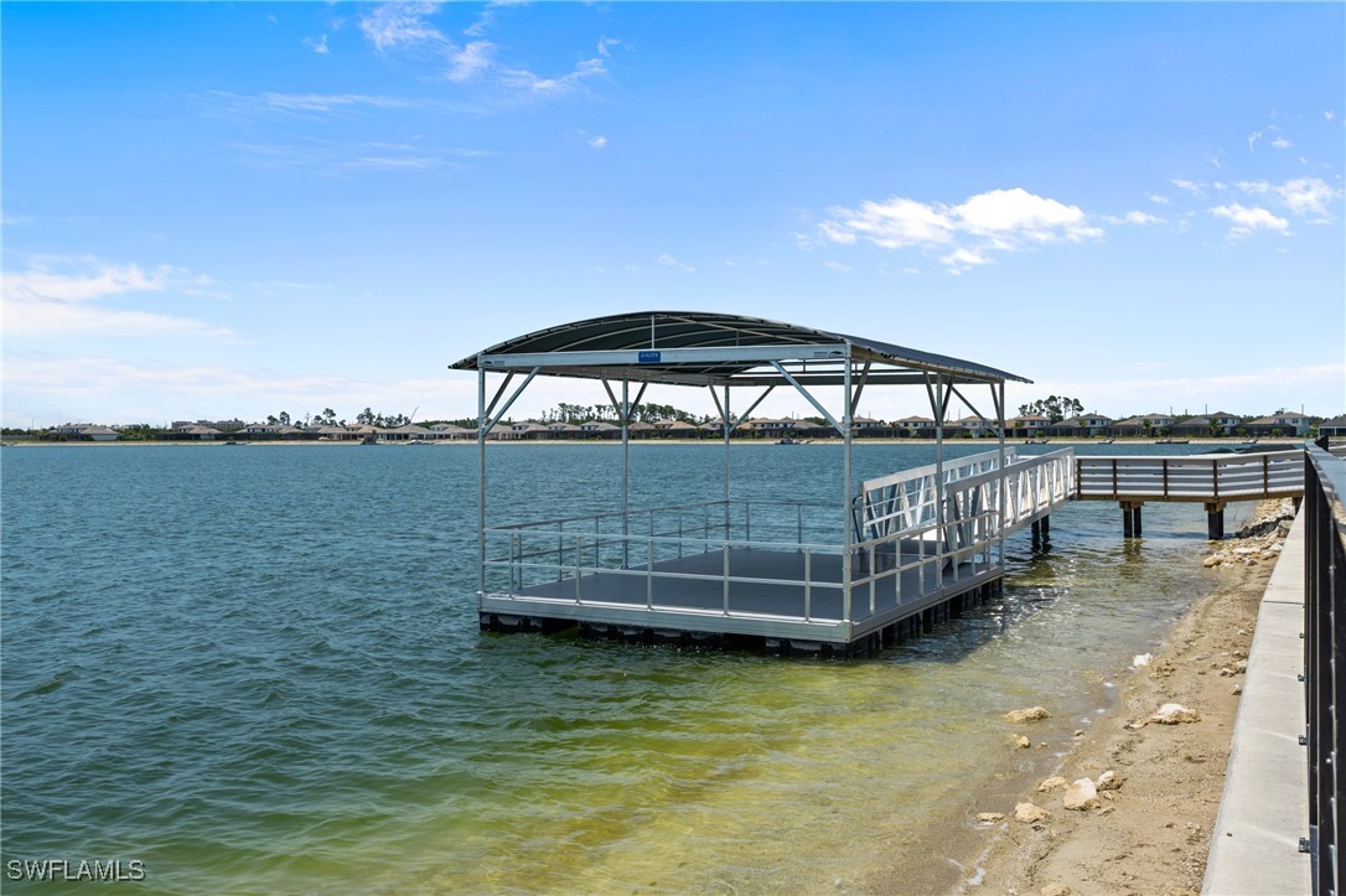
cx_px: 673
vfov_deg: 39.9
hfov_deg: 57.2
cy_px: 448
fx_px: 1233
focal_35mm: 33
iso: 200
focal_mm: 33
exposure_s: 1/800
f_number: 9
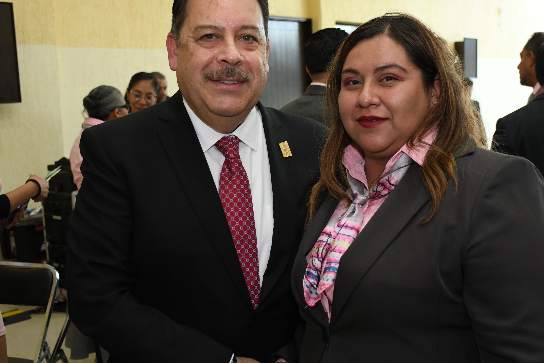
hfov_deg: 41.8
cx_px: 311
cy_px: 177
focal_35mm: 47
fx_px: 710
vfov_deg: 28.6
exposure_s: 1/100
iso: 1250
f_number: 4
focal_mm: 27
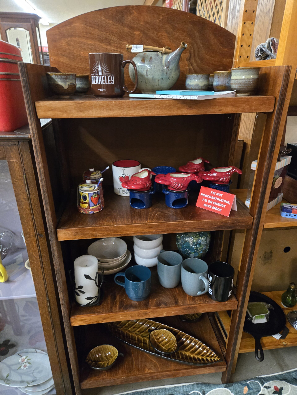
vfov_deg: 73.9
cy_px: 198
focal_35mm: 23
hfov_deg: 58.9
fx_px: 263
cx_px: 148
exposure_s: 1/60
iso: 1600
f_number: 1.8
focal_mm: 5.4
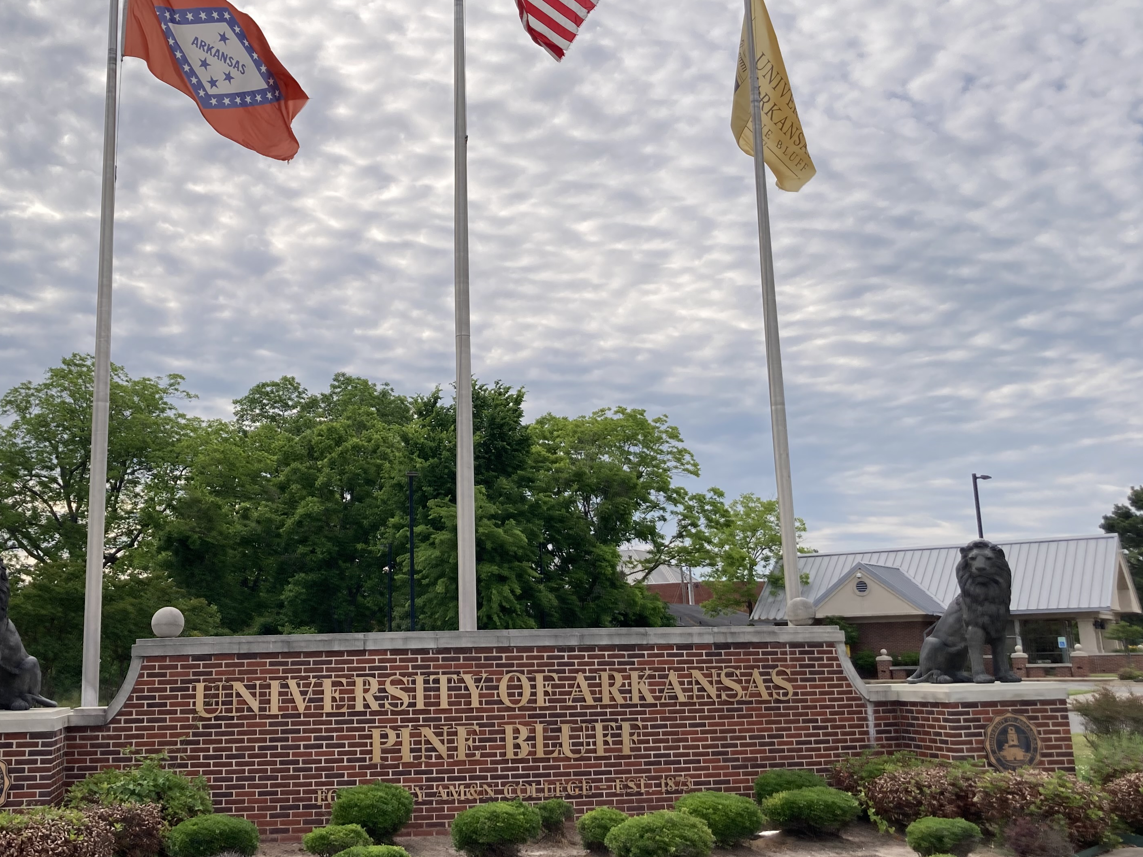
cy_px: 373
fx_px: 1321
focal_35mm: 40
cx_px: 469
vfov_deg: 35.9
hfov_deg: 46.6
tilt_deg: +12.9
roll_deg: -0.3
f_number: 1.8
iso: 20
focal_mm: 3.99
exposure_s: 1/600
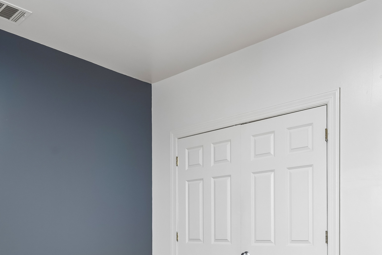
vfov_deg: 34.5
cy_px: 236
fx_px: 382
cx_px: 184
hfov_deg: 53.1
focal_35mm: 36
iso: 400
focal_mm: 16
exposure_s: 1/6
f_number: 8
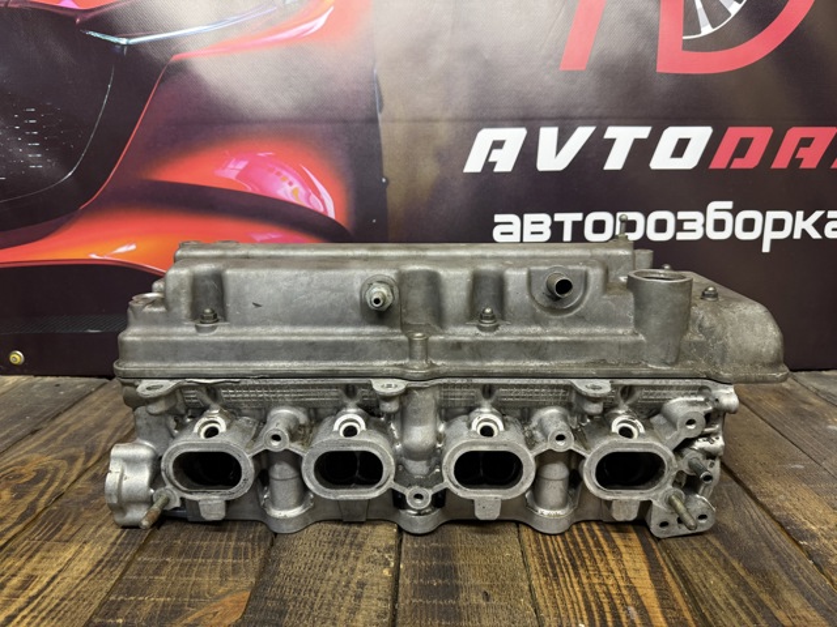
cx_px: 418
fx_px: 580
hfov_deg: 71.6
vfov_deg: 56.8
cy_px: 314
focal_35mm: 24
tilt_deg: -12.4
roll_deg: +0.9
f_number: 1.78
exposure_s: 1/50
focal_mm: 6.76
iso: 160
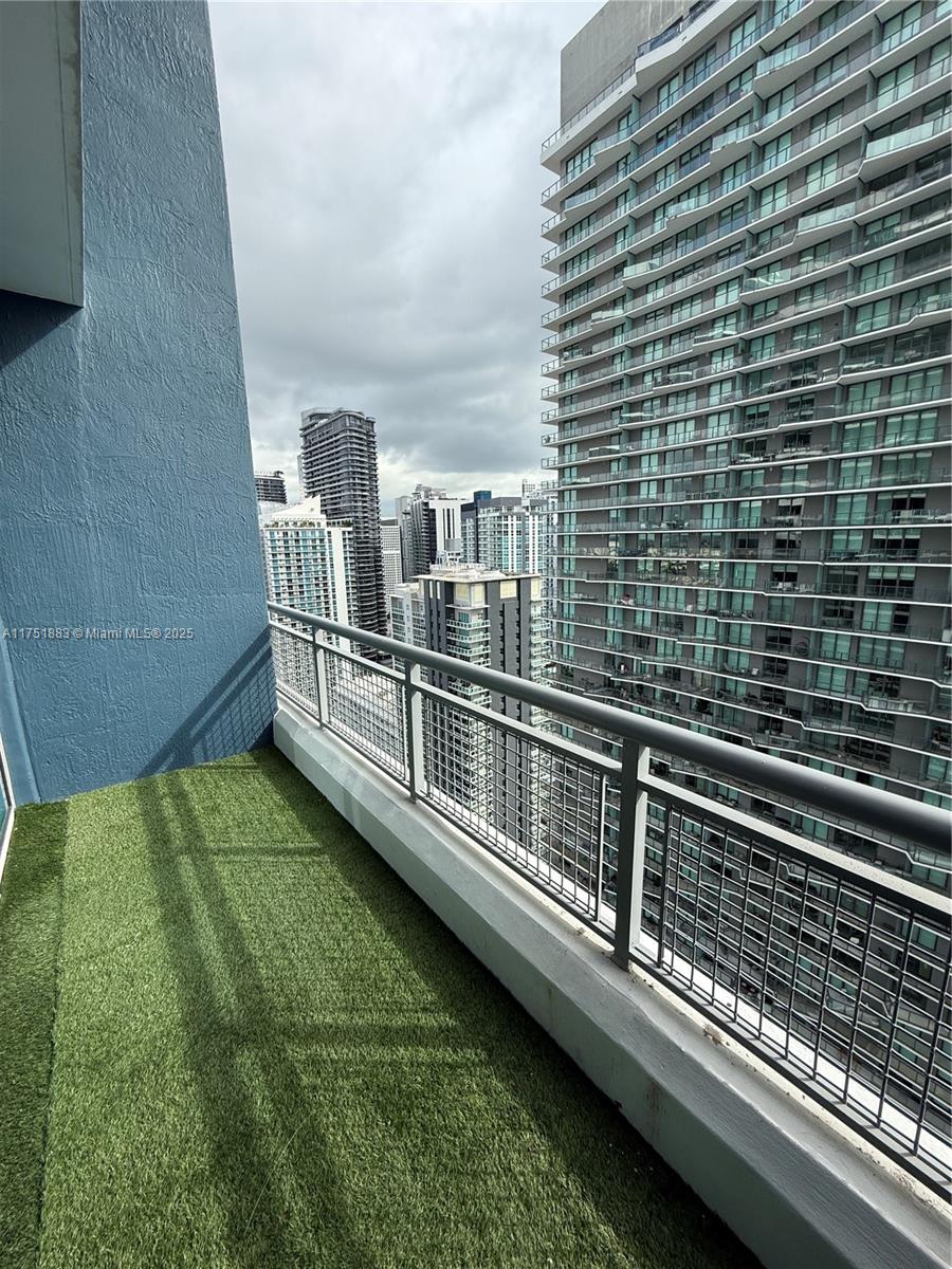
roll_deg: +0.9
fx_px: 513
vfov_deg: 102.1
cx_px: 476
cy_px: 634
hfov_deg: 85.7
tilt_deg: -10.2
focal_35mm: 14
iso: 50
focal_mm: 2.22
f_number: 2.2
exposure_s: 1/970
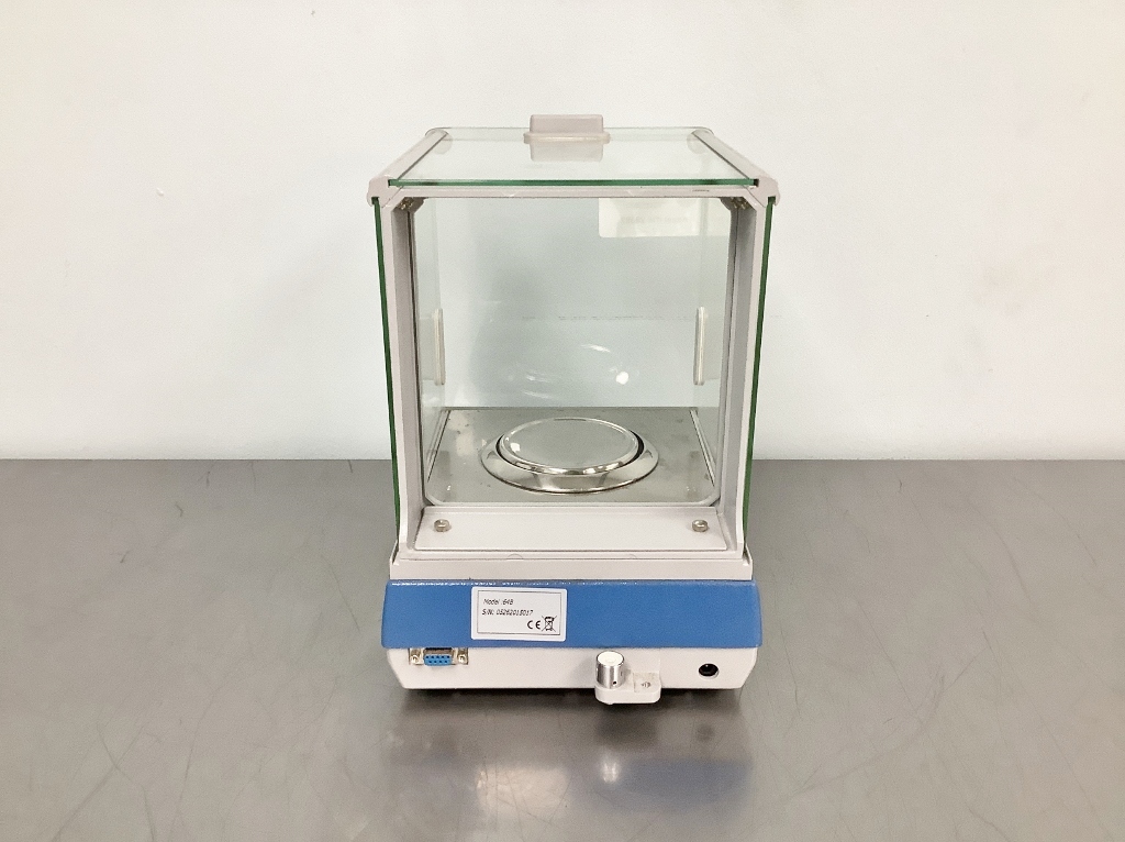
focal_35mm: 31
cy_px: 421
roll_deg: -1.7
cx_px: 562
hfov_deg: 58.4
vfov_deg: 45.4
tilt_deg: -21.0
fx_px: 1007
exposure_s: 1/60
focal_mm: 3.3
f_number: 2.4
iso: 160
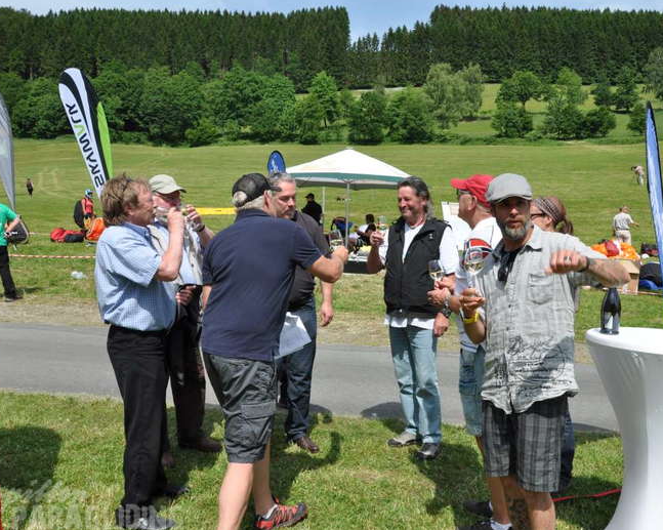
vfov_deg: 47.1
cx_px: 373
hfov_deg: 57.0
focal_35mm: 31
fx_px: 608
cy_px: 263
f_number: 13
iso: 200
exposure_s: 1/160
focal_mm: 18
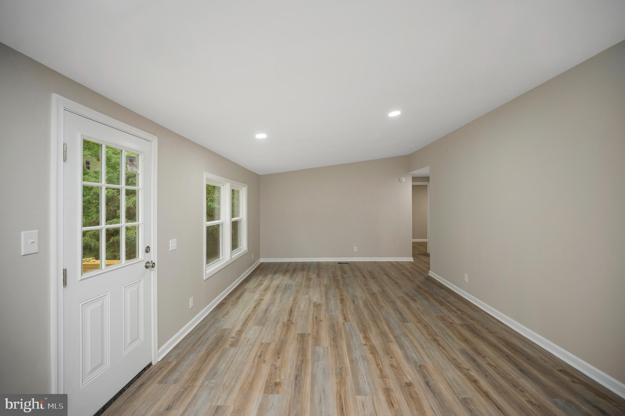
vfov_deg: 81.1
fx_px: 243
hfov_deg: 104.3
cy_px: 208
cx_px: 312
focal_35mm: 14
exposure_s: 1/60
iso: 320
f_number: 4
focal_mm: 14
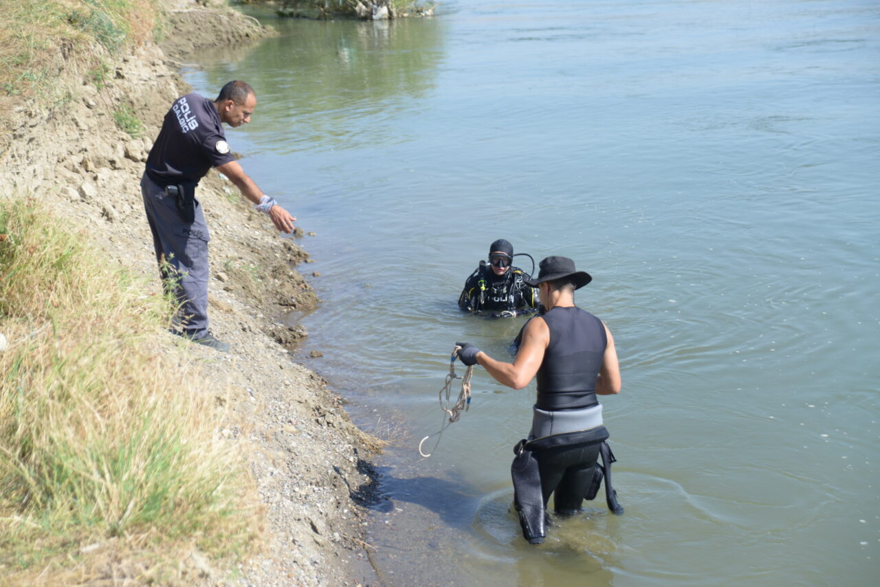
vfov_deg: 19.5
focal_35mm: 70
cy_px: 294
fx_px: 1711
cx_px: 440
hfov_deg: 28.8
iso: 320
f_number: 4
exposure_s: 1/1600
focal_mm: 70
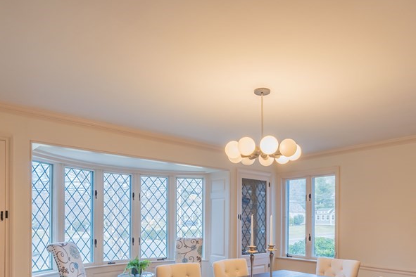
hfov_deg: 68.9
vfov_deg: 46.6
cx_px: 241
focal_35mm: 26
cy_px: 227
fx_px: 300
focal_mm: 15
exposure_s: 1/100
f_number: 8
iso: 400
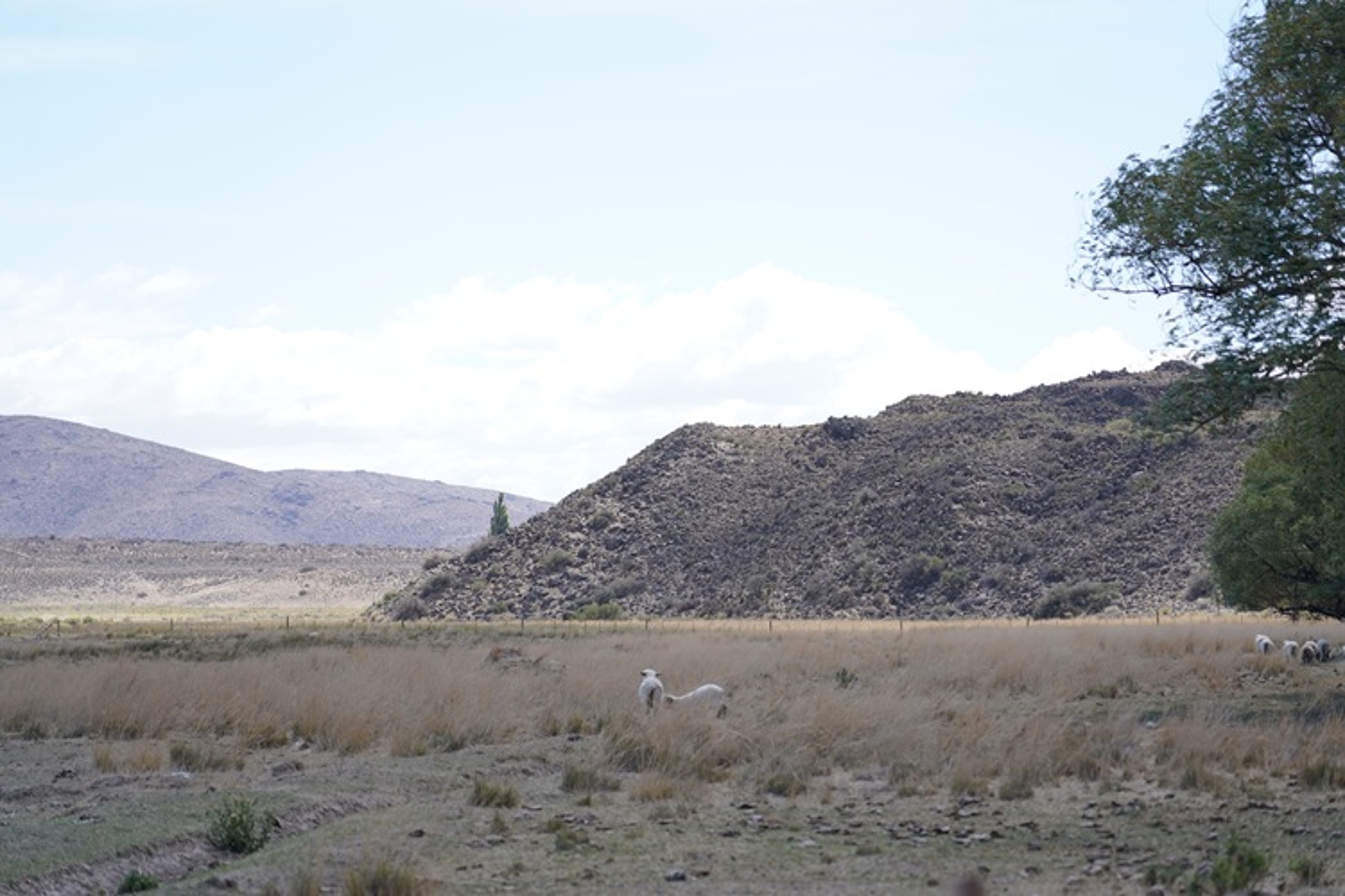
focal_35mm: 105
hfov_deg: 19.5
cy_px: 448
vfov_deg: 13.0
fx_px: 3923
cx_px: 672
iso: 250
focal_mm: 105
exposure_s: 1/1250
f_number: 4
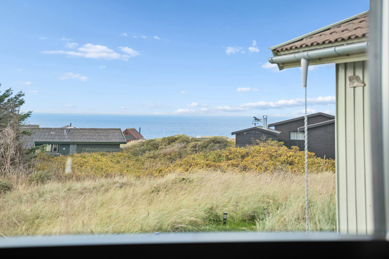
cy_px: 130
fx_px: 756
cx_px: 194
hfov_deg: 28.8
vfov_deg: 19.4
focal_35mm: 70
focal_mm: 70
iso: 125
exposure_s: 1/500
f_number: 4
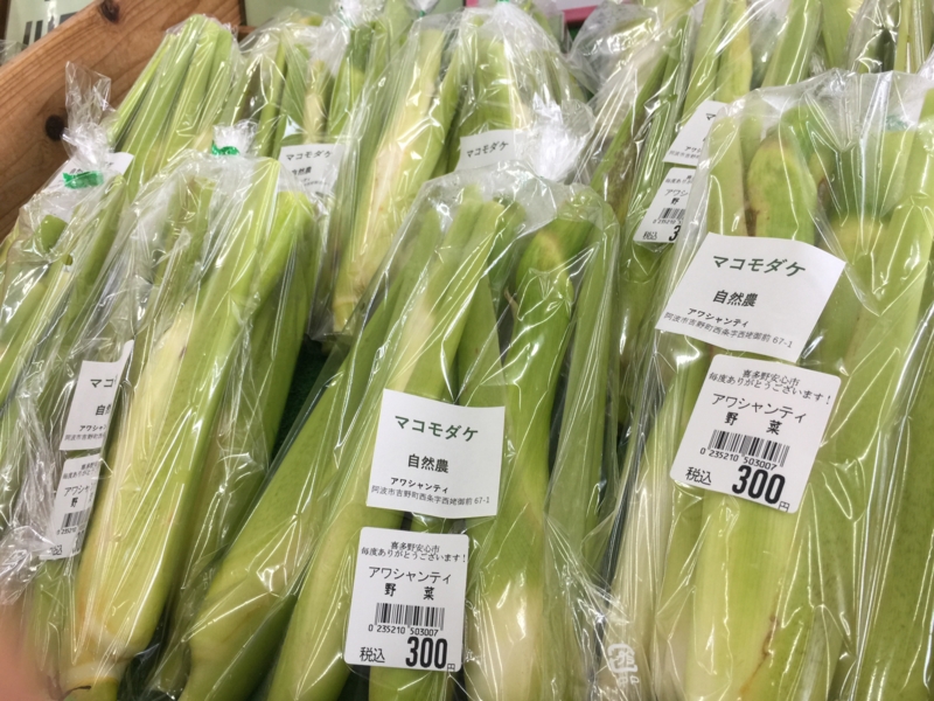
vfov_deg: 48.2
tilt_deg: -33.9
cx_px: 467
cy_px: 350
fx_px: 782
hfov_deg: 61.7
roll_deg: +10.9
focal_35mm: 29
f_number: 2.2
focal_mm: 4.15
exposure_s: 1/40
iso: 32
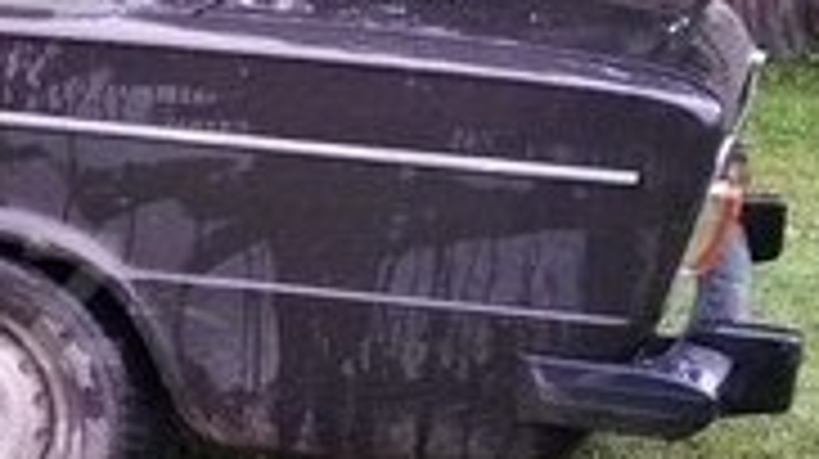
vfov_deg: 11.7
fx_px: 2235
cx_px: -338
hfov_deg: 18.8
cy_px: 299
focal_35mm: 103
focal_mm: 3.81
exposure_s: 1/33
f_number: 2.2
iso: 1000
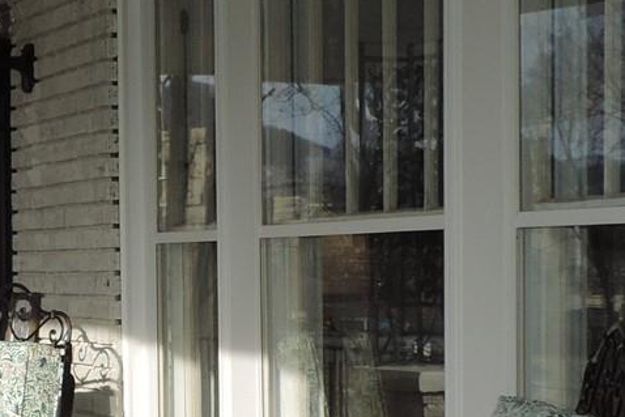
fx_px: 1858
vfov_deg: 12.7
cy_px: 391
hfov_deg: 18.9
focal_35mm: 107
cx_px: 129
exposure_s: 1/1000
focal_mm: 4.3
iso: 80
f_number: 3
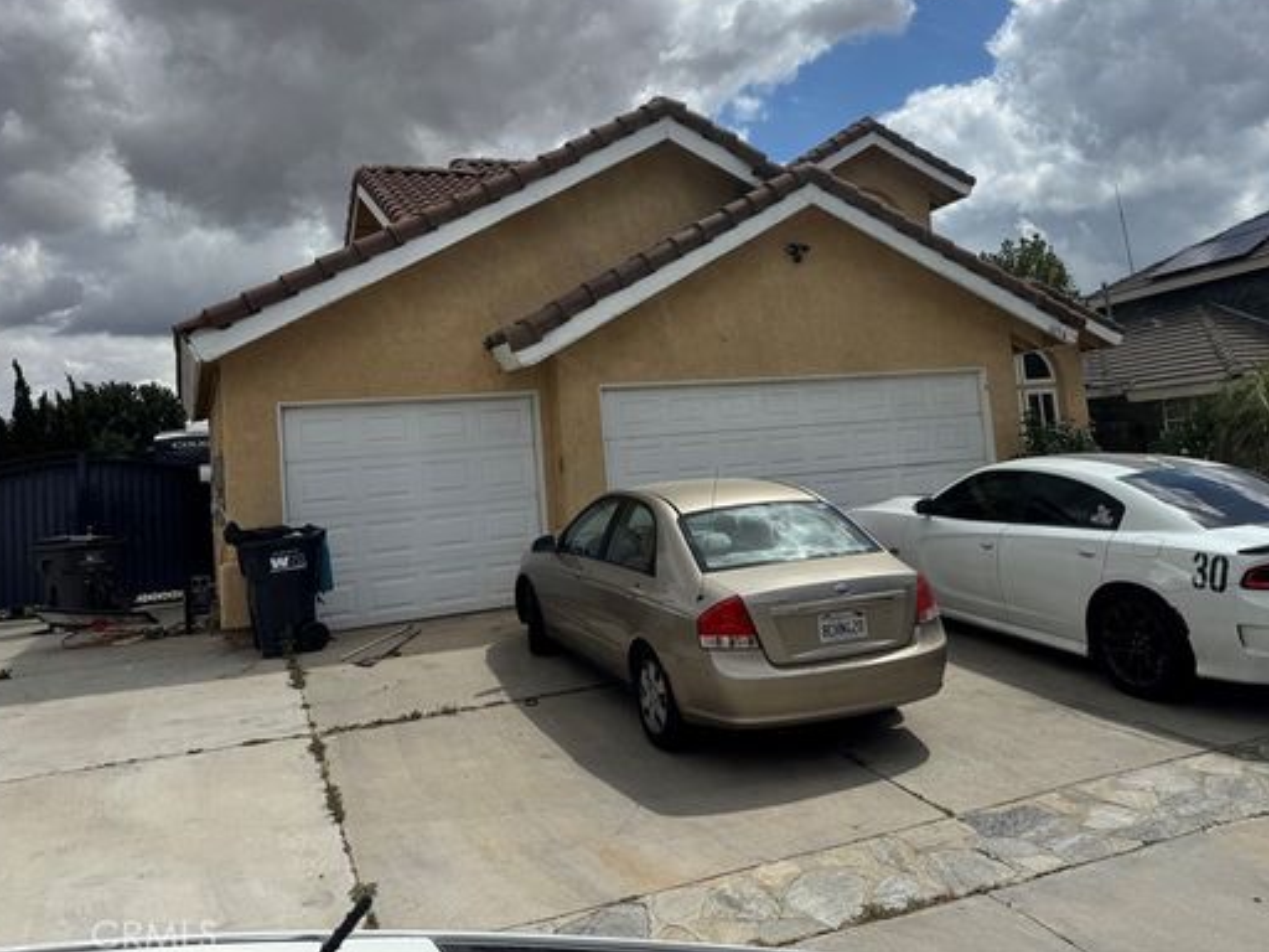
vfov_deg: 46.4
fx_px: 1100
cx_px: 679
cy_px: 362
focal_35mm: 30
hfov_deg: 59.9
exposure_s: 1/10417
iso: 80
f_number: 1.78
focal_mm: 6.76
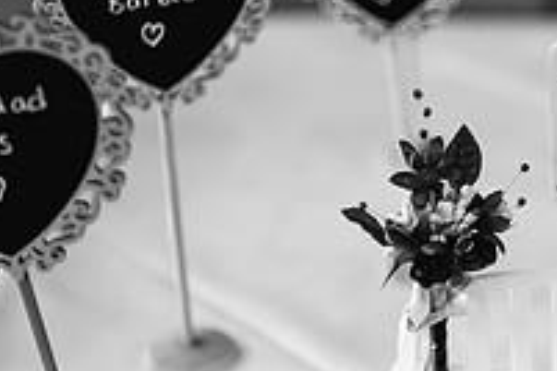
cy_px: 162
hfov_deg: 18.9
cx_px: 639
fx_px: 1594
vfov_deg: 13.3
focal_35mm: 103
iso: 2000
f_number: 1.4
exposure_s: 1/250
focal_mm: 35
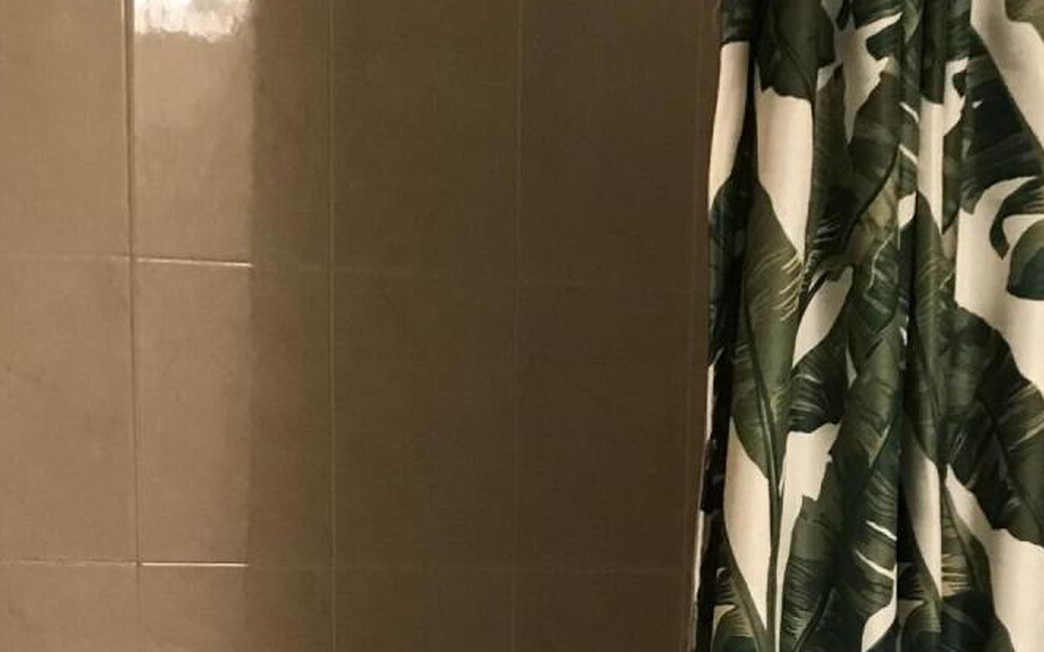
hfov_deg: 22.9
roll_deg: -1.0
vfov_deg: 13.5
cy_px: 1035
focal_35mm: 90
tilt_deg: -14.7
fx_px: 2560
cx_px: 713
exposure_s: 1/15
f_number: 1.8
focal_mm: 3.99
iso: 40
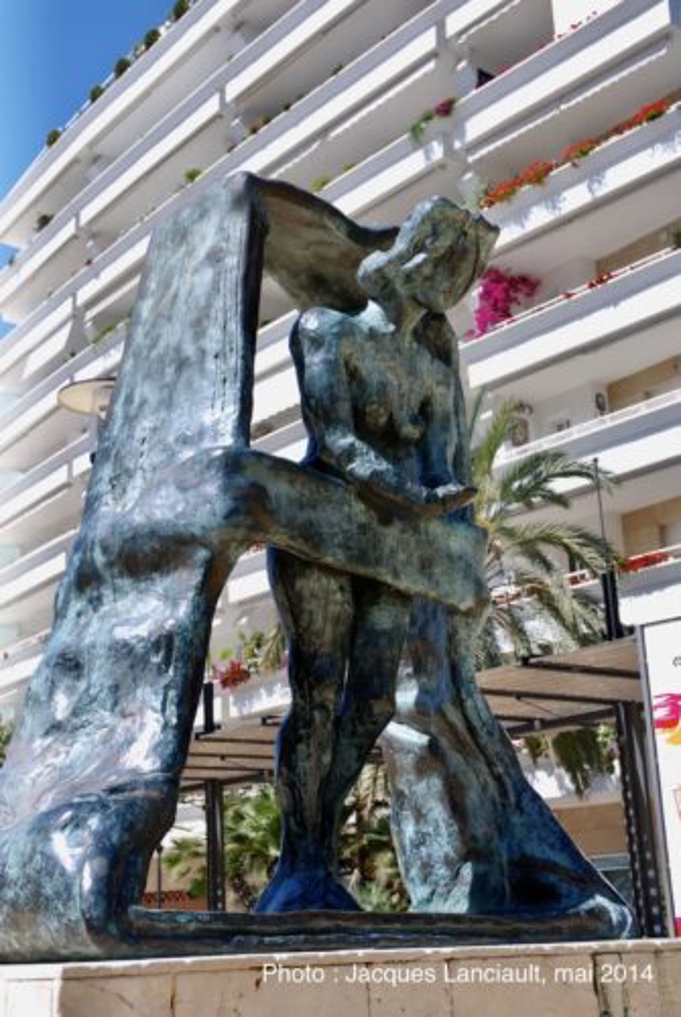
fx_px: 1442
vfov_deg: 38.8
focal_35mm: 51
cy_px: 508
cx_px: 340
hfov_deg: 26.6
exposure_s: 1/200
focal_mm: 34
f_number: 7.1
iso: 100
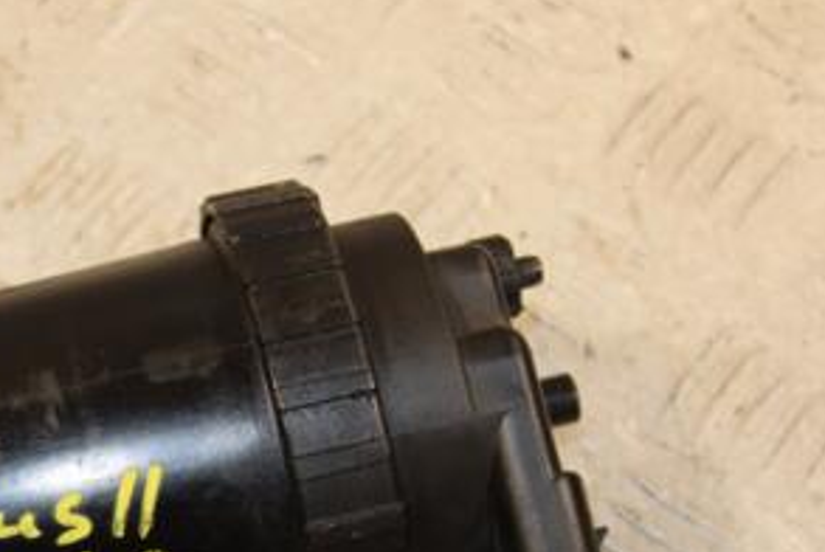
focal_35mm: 138
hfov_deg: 14.7
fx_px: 3166
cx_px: 138
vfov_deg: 9.9
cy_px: 501
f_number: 4.8
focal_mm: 45
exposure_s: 1/200
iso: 800
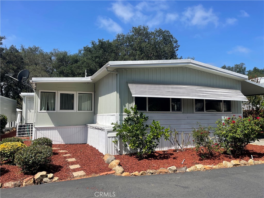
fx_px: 198
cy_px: 99
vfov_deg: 53.1
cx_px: 132
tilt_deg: +3.7
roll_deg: +1.2
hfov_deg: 67.3
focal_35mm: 26
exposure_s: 1/3300
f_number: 1.6
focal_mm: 4.2
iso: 32
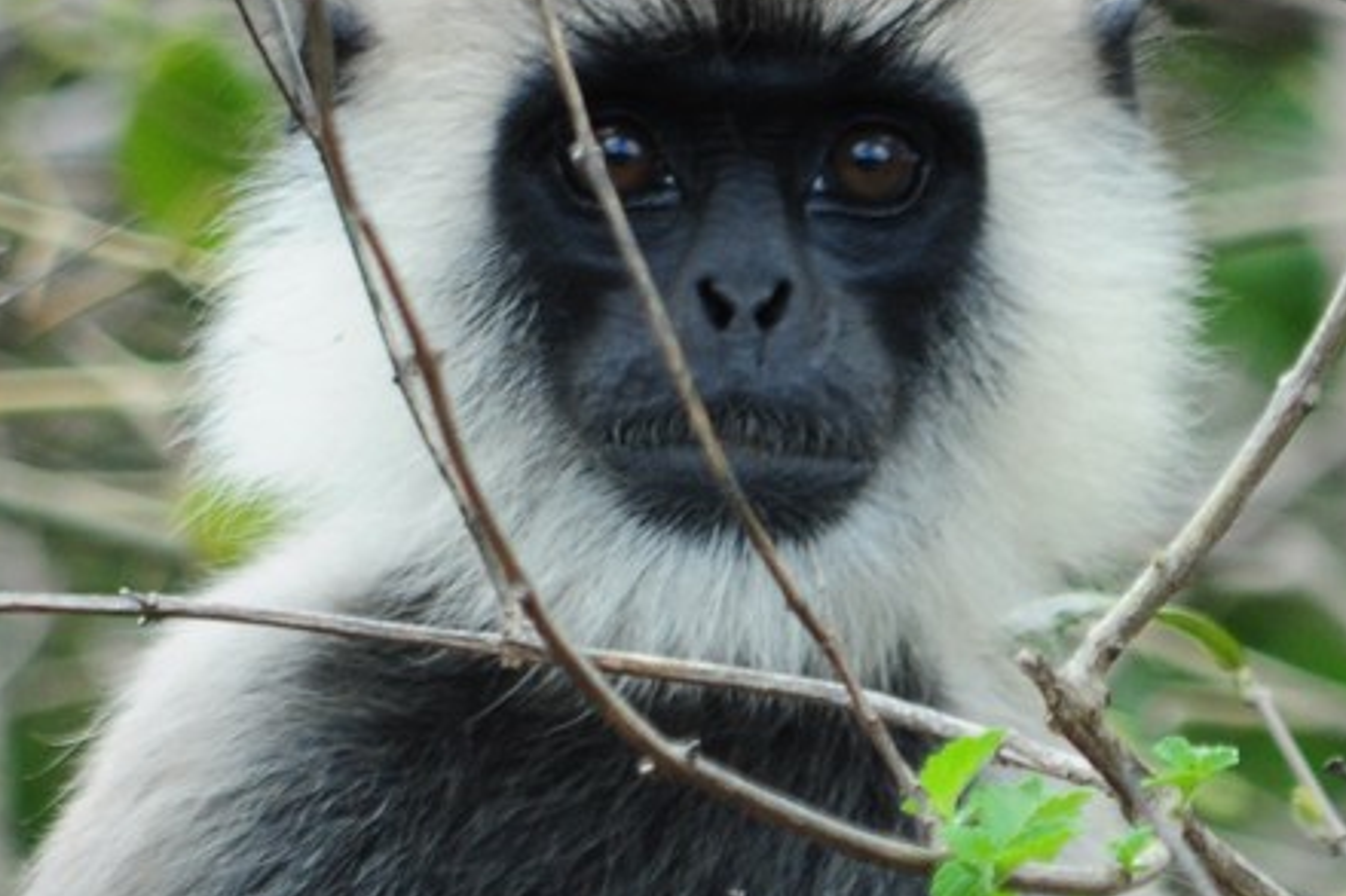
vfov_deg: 1.5
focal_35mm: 920
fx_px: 34383
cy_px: 480
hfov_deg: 2.2
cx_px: 534
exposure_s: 1/320
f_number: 5.6
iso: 400
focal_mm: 300
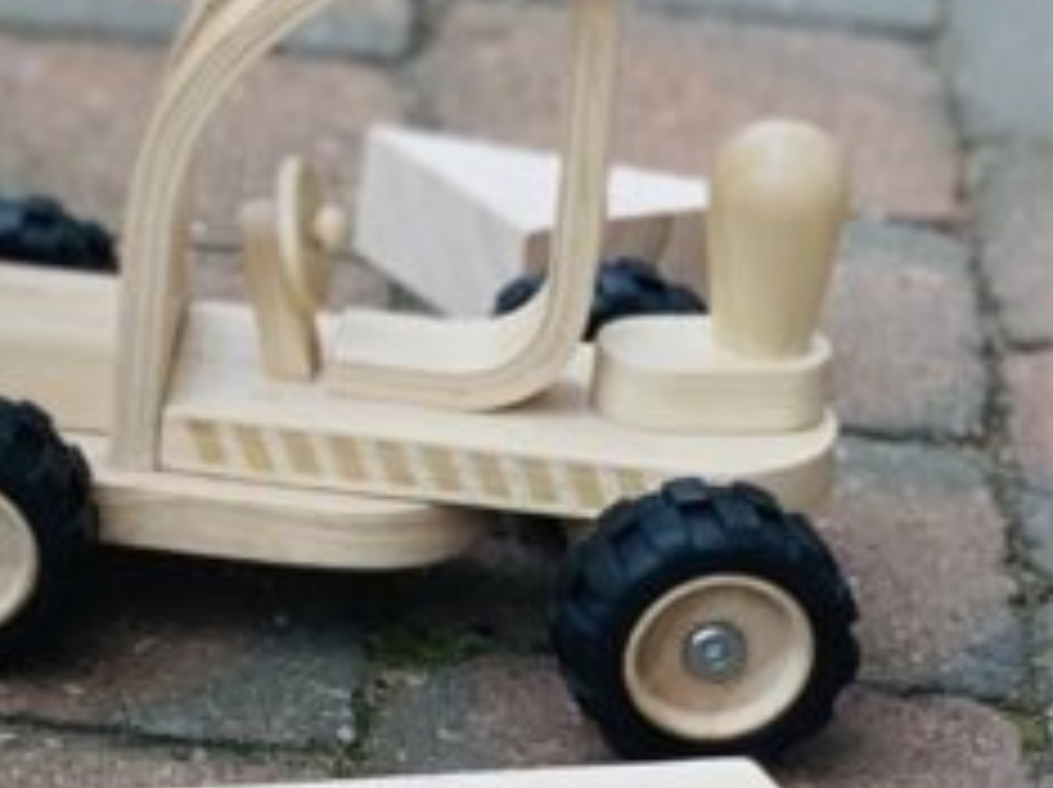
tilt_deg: -23.9
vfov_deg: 6.5
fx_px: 6929
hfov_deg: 8.2
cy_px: 293
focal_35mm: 228
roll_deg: -1.7
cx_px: -1161
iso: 16
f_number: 2.4
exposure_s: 1/133
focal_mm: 6
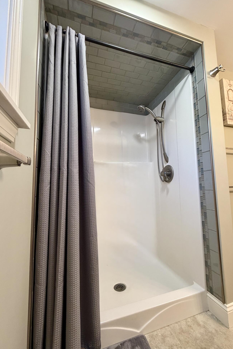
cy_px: 175
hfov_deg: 77.3
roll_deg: +0.6
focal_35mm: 15
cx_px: 122
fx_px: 146
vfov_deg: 100.4
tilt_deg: +4.4
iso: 250
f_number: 2.2
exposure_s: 1/60
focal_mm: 2.22
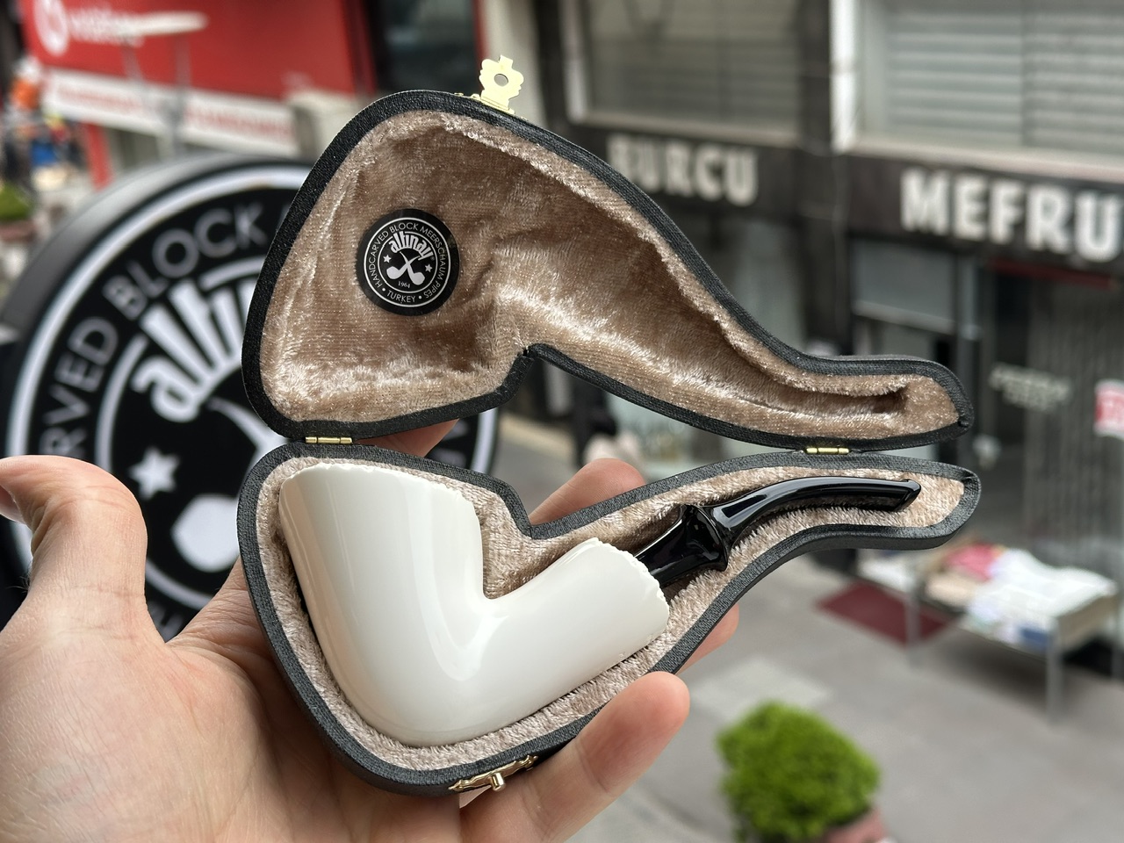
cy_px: 422
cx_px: 562
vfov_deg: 30.3
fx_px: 1559
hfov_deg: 39.7
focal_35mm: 48
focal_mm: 6.86
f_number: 1.78
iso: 64
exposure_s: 1/887
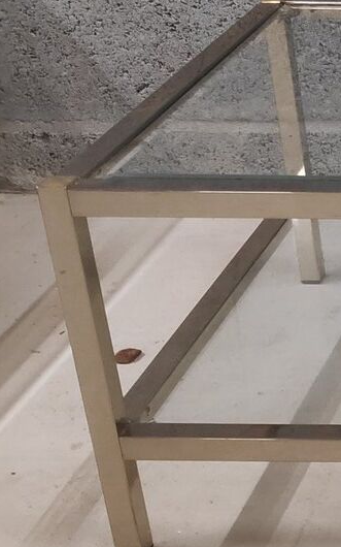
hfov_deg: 13.1
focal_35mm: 80
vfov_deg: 25.8
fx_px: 1190
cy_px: 234
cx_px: 770
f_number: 1.9
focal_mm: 3.94
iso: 1054
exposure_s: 1/50
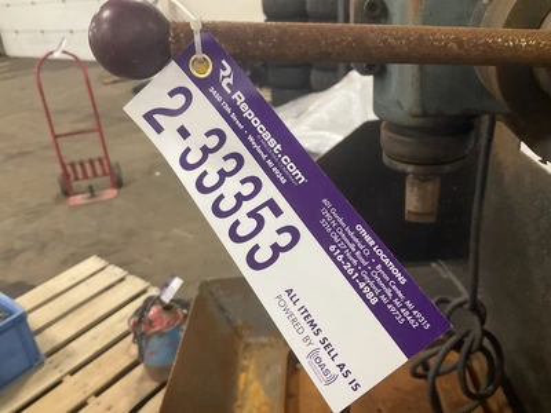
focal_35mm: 29
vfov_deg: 48.2
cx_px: 276
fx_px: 462
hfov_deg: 61.7
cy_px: 206
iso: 250
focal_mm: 3
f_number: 1.8
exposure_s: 1/60
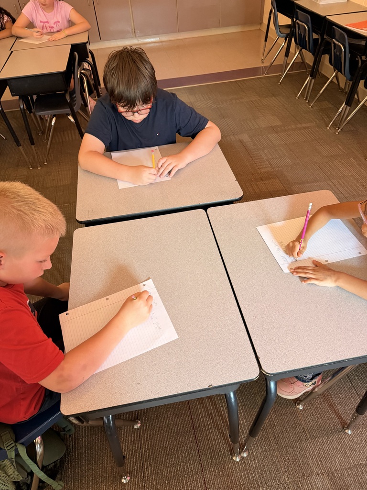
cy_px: 245
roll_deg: +5.4
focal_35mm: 24
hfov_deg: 56.8
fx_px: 339
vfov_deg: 71.6
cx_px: 184
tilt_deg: -44.5
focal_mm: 6.76
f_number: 1.78
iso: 400
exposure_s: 1/60
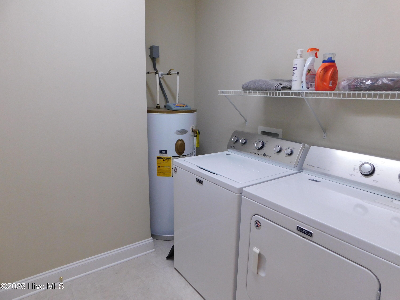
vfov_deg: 58.9
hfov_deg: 73.9
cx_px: 200
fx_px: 266
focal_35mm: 23
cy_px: 150
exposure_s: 1/30
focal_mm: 4
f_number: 3
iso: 220
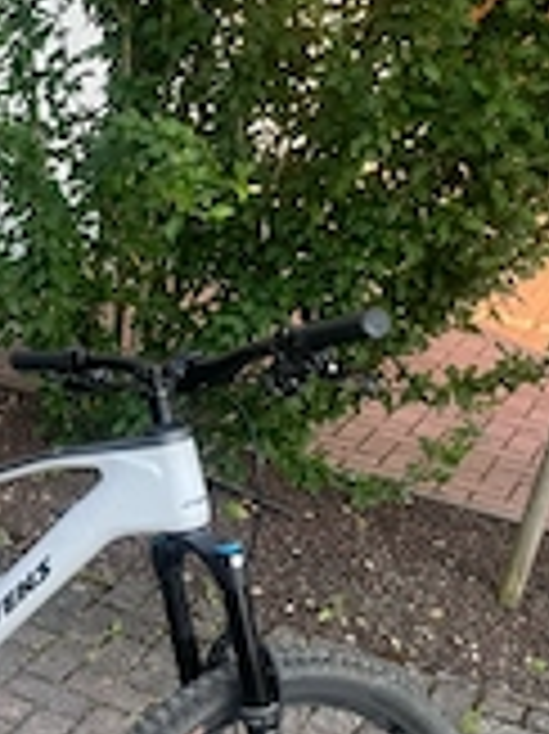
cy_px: 491
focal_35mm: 64
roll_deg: -4.3
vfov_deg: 30.1
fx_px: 1355
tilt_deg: -21.5
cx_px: -68
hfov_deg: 21.6
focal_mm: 4.2
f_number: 1.6
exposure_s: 1/144
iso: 32
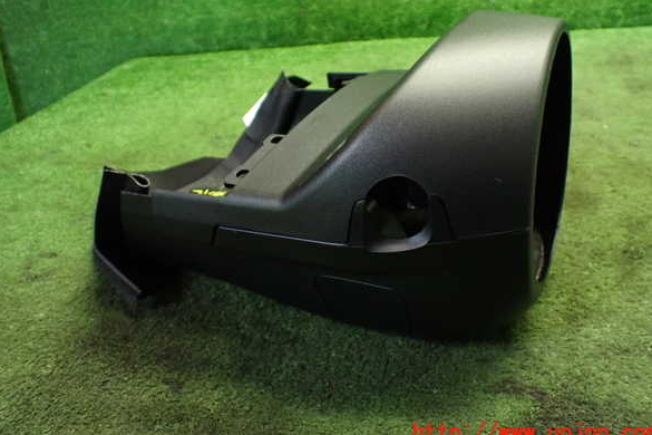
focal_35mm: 32
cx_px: 330
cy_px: 196
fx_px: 580
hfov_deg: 58.7
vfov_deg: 41.1
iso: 800
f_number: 2.3
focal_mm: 5.4
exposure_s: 1/60
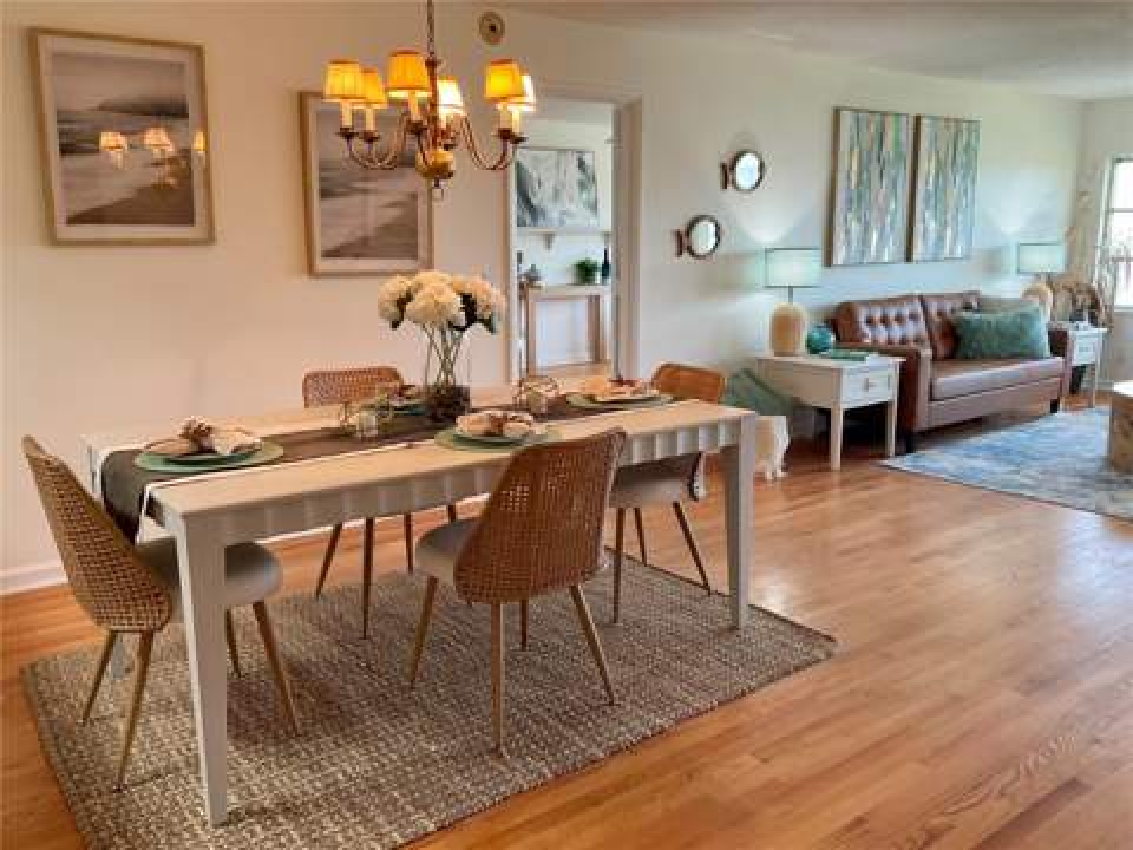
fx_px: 949
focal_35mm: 29
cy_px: 425
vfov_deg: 48.2
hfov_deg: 61.7
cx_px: 566
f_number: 1.8
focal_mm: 3
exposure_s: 1/60
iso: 64
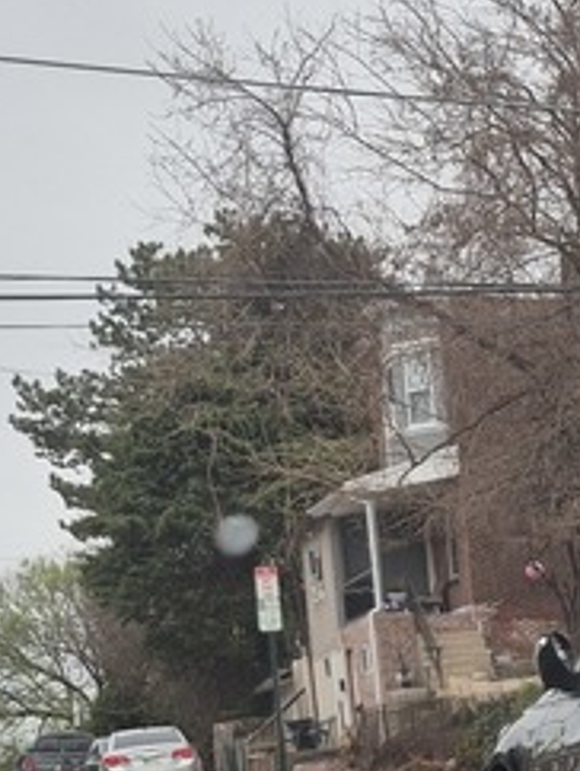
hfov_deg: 11.4
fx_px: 2542
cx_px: 1243
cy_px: 822
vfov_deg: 16.8
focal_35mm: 114
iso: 40
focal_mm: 5.4
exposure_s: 1/68
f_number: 1.8
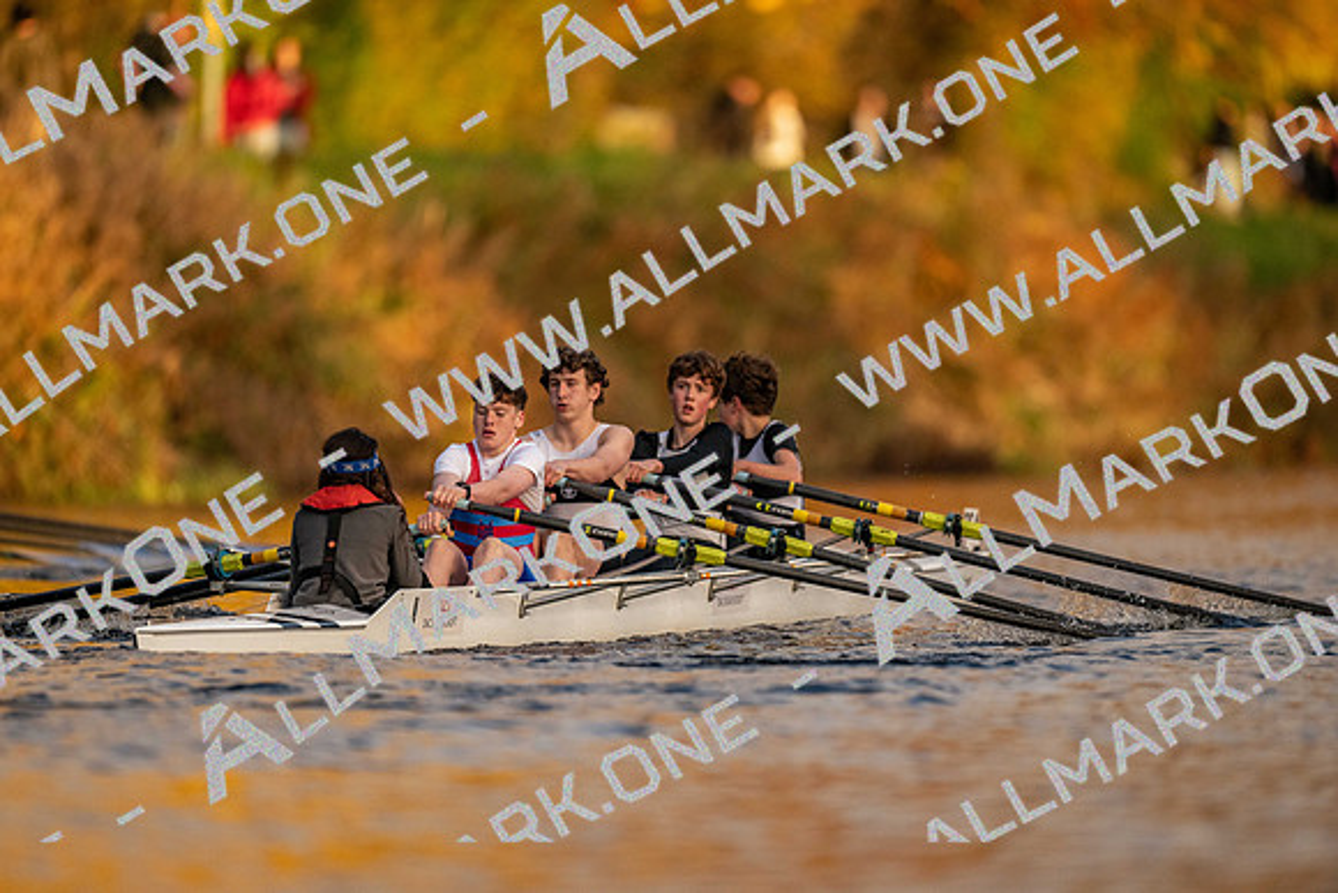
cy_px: 446
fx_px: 22304
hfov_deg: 3.4
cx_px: 669
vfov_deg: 2.3
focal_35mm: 600
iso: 2000
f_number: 4
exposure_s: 1/2500
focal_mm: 600
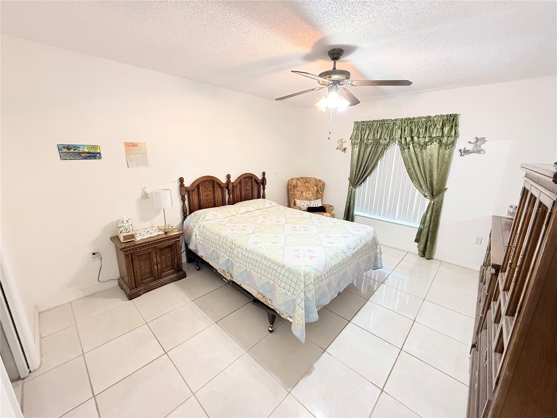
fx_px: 225
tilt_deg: -14.0
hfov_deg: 102.1
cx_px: 278
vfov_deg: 85.7
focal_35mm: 14
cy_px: 209
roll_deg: -1.2
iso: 640
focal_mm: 2.22
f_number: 2.2
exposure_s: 1/60
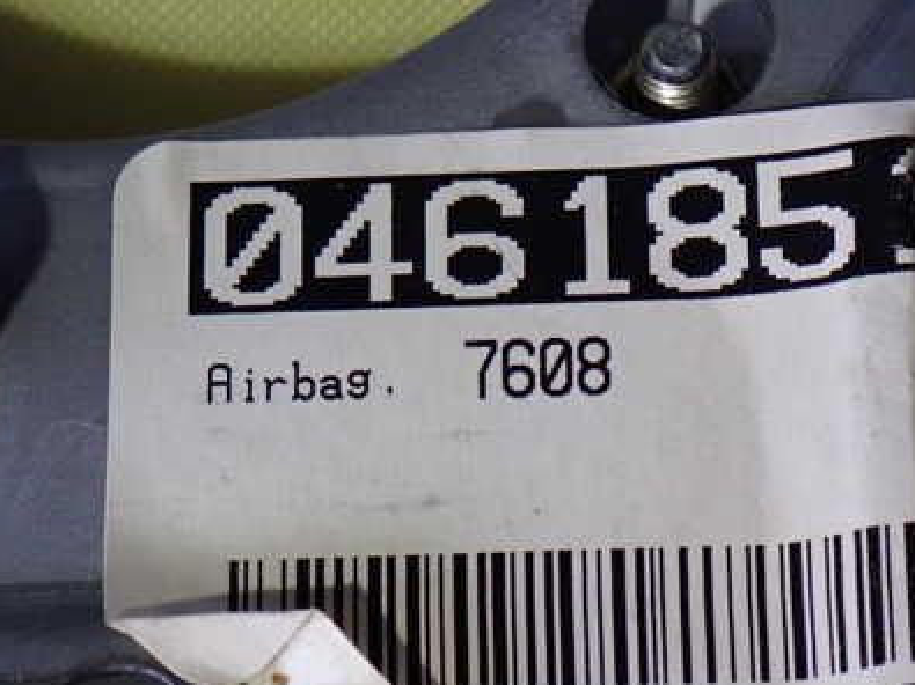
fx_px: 4017
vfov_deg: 9.8
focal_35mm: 152
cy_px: 407
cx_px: 561
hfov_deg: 13.0
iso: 800
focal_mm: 18
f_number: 4.9
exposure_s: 1/50
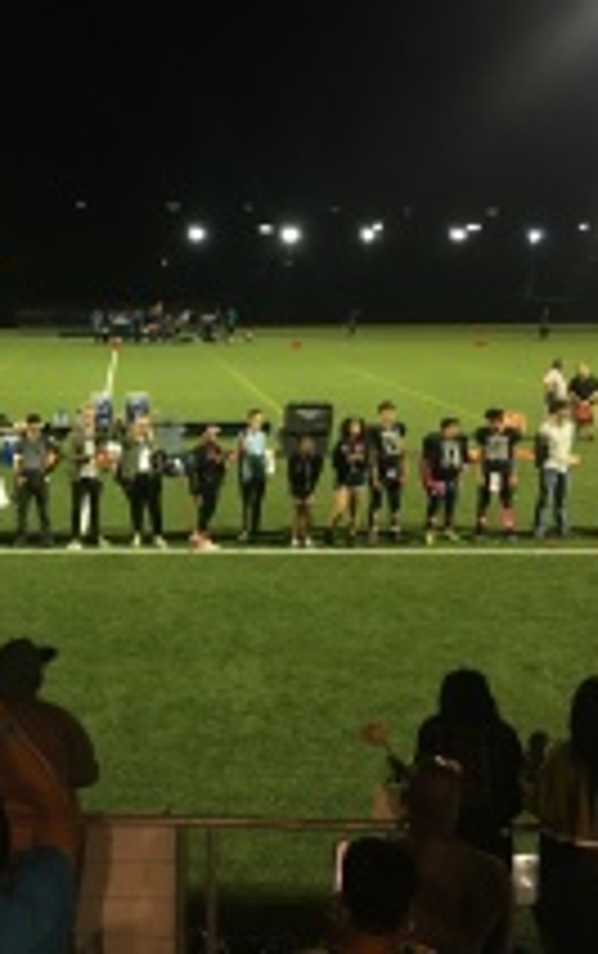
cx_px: 45
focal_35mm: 53
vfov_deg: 38.1
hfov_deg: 23.7
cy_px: 464
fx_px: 1378
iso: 100
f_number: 2.2
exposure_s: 1/30
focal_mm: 4.15
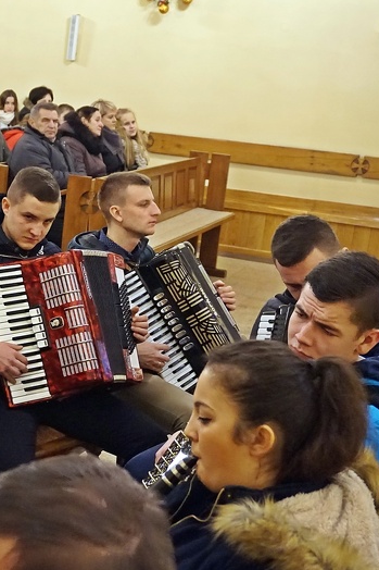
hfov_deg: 20.0
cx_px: -13
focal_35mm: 66
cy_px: 284
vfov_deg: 30.6
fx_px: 1039
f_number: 4.5
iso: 6400
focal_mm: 29
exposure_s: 1/40
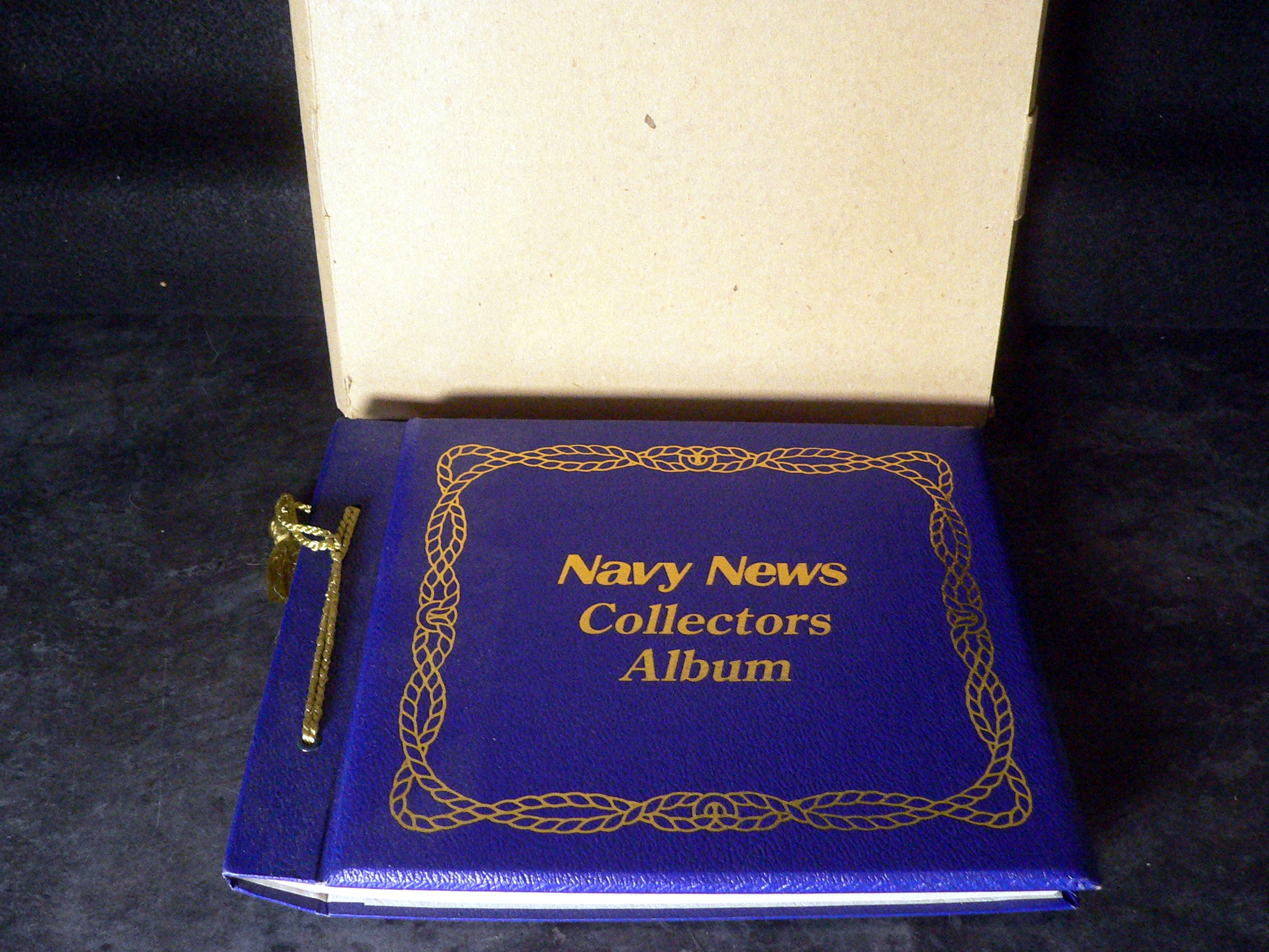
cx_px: 634
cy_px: 476
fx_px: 1320
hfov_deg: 51.4
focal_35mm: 36
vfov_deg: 39.7
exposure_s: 1/15
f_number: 2.8
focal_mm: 6
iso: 400
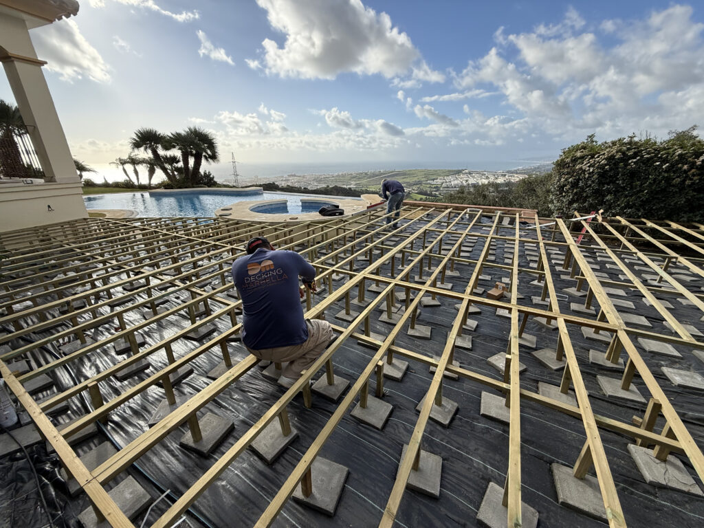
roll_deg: +1.3
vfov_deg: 85.7
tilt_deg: -21.5
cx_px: 352
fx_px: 285
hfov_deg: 102.1
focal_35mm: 14
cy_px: 264
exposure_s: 1/1399
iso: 64
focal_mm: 2.22
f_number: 2.2
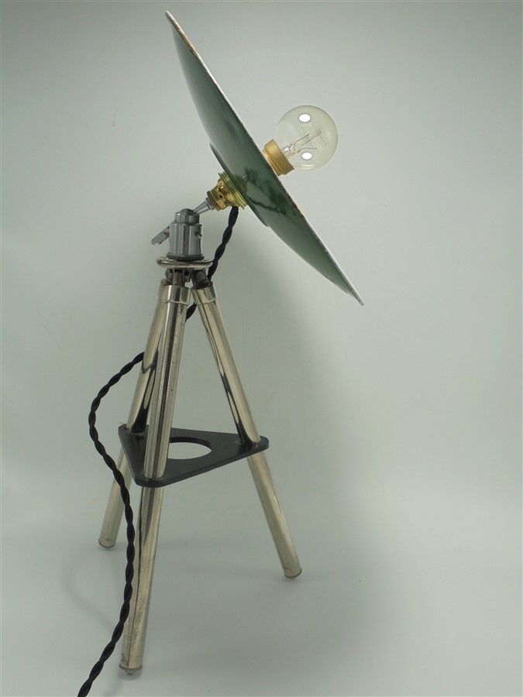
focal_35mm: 34
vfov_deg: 54.0
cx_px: 262
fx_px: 685
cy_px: 348
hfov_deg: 41.8
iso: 100
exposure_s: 1/100
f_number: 4
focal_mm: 6.1
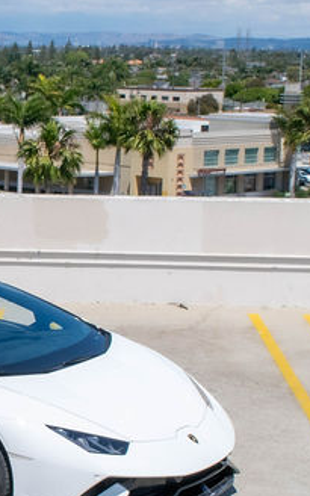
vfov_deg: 19.8
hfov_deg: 12.1
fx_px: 1419
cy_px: 320
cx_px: -104
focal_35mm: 105
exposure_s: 1/2000
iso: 360
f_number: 8
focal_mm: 22
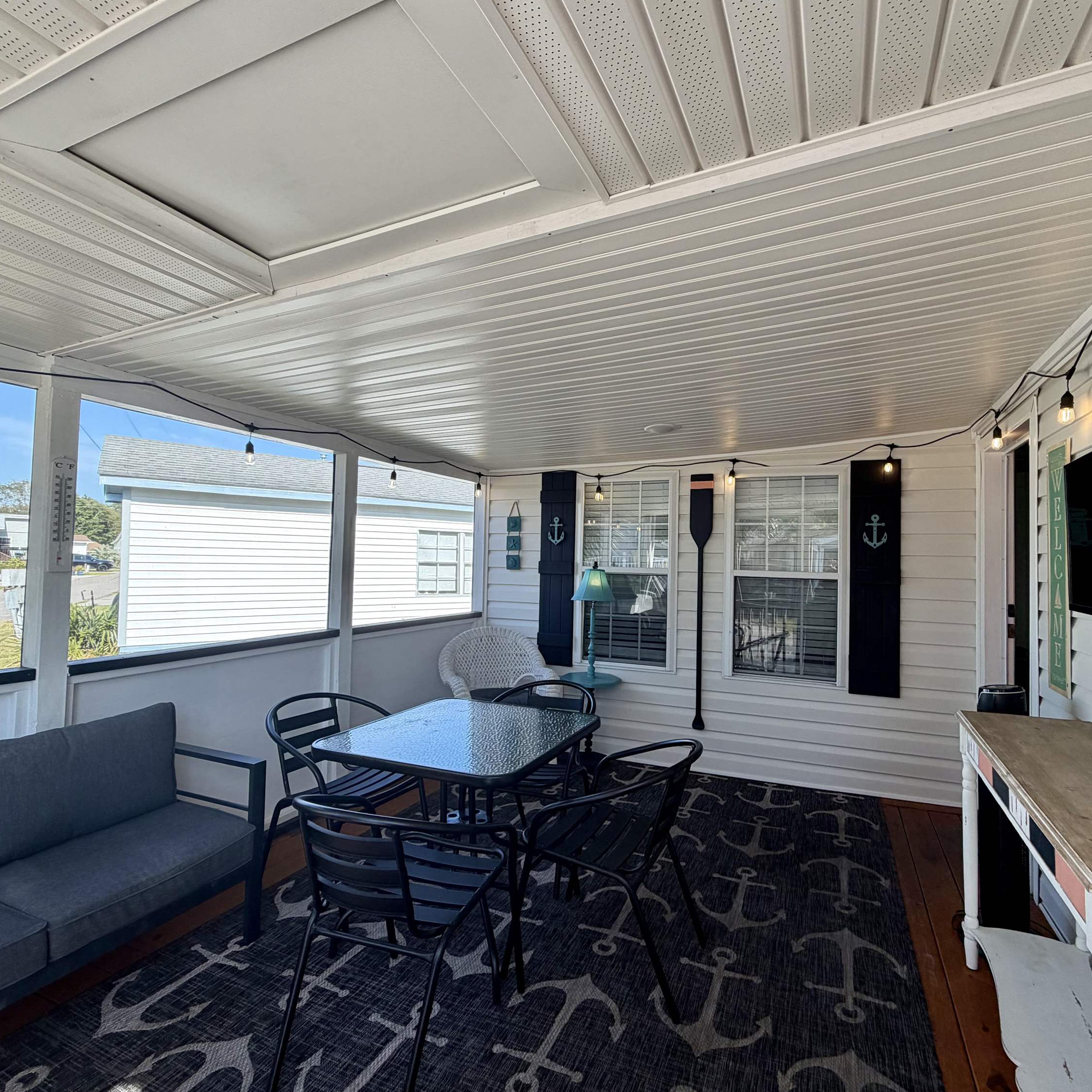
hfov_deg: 83.7
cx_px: 600
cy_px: 535
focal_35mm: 17
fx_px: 607
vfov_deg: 84.0
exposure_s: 1/194
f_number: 2.2
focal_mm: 2.22
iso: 64
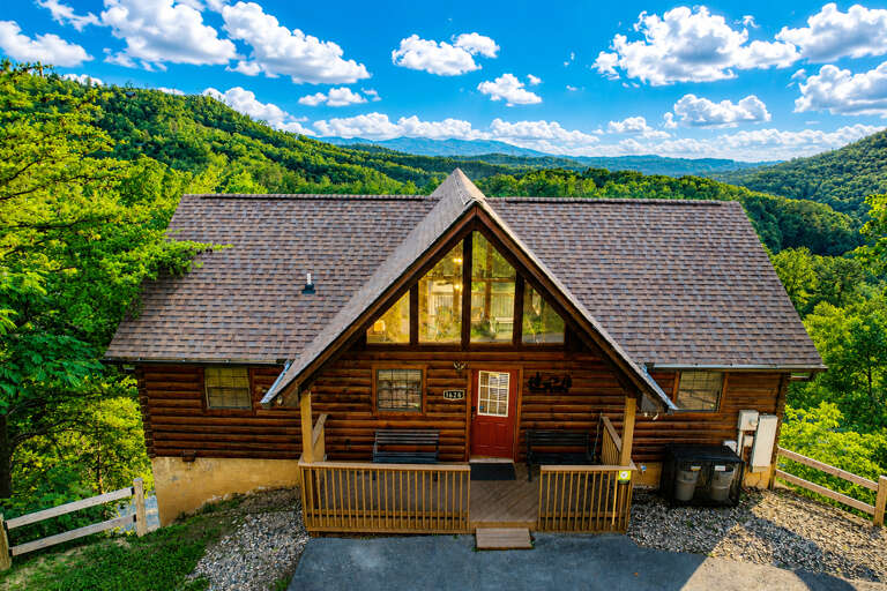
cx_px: 444
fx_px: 542
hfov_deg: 78.6
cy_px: 296
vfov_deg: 57.2
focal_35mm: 22
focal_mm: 8.38
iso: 100
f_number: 2.8
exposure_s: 1/160
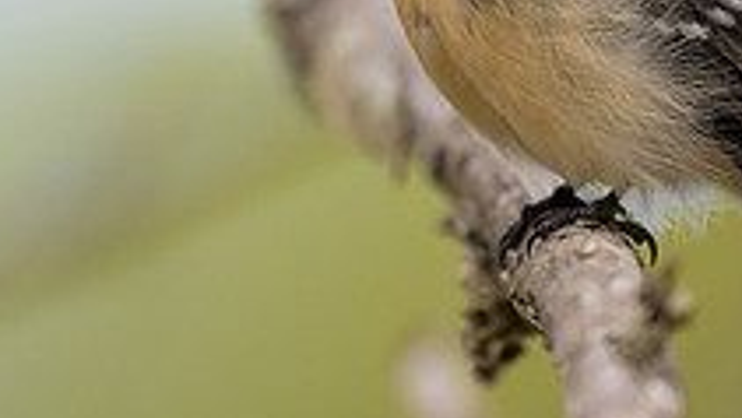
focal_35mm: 1936
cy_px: -26
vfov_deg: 0.6
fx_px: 38115
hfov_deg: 1.1
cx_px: 325
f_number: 4
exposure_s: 1/2000
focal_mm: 560
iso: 800
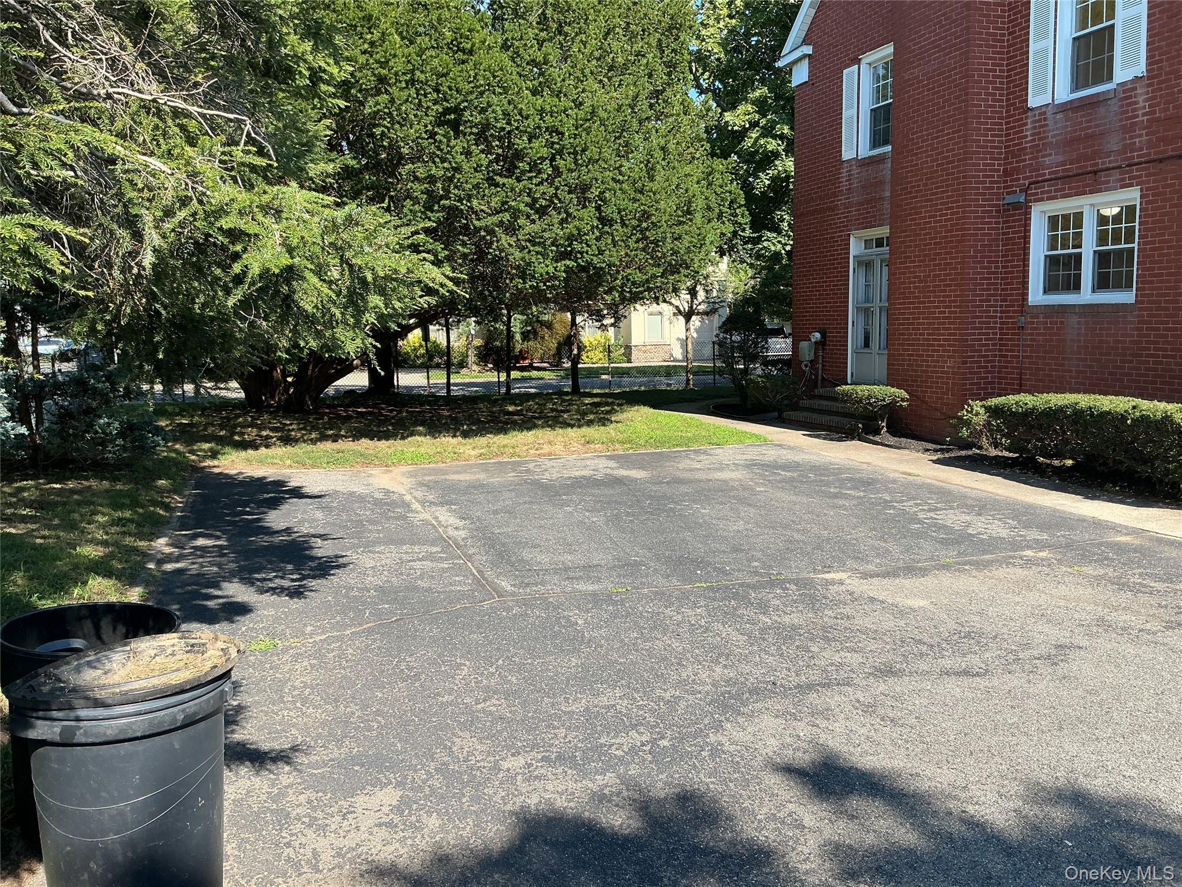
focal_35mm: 29
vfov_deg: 48.2
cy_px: 444
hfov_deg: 61.7
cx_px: 591
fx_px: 990
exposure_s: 1/657
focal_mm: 3
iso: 25
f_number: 1.8
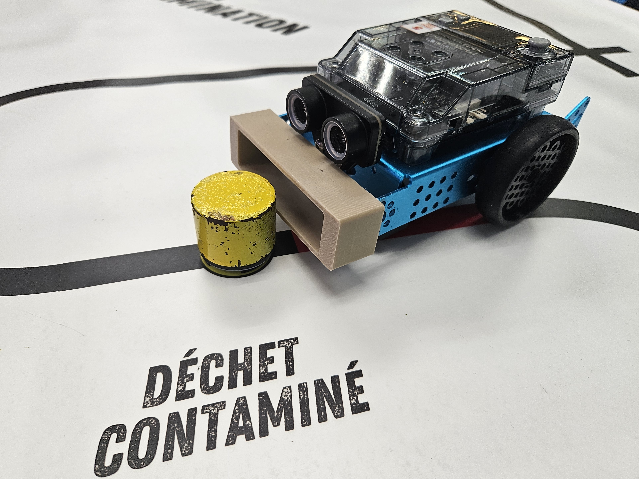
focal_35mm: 24
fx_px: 443
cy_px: 231
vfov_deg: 56.8
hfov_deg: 71.6
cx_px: 309
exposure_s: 1/100
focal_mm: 5.4
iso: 64
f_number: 1.8
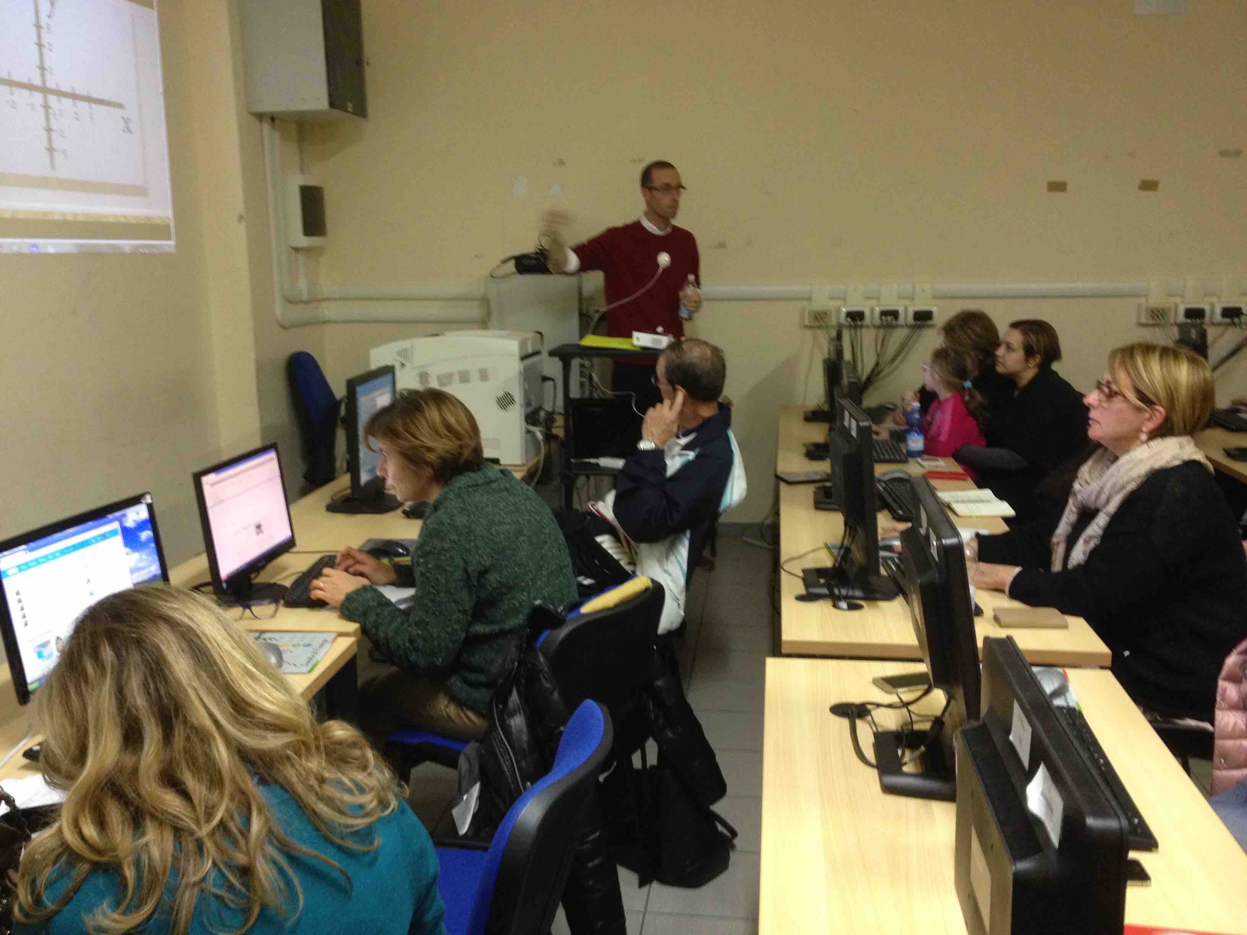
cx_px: 624
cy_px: 468
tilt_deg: -15.7
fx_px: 1261
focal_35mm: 35
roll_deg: +0.4
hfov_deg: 52.6
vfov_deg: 40.7
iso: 200
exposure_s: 1/20
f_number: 2.4
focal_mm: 4.28
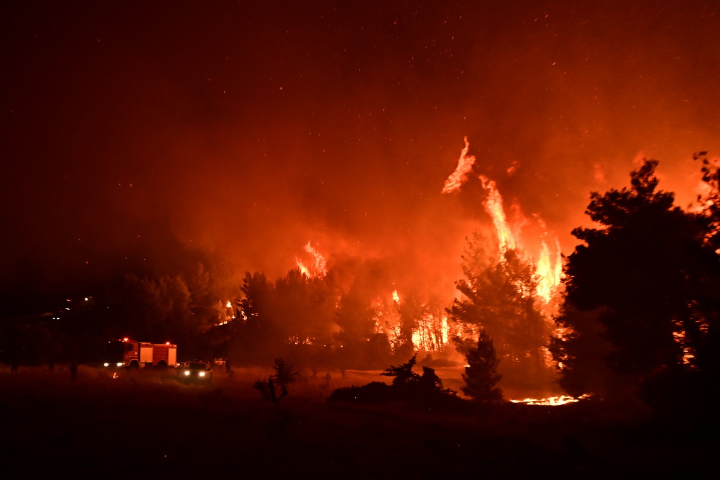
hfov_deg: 47.4
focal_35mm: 41
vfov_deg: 32.6
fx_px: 820
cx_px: 360
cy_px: 240
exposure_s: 1/160
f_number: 4
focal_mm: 41
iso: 2000
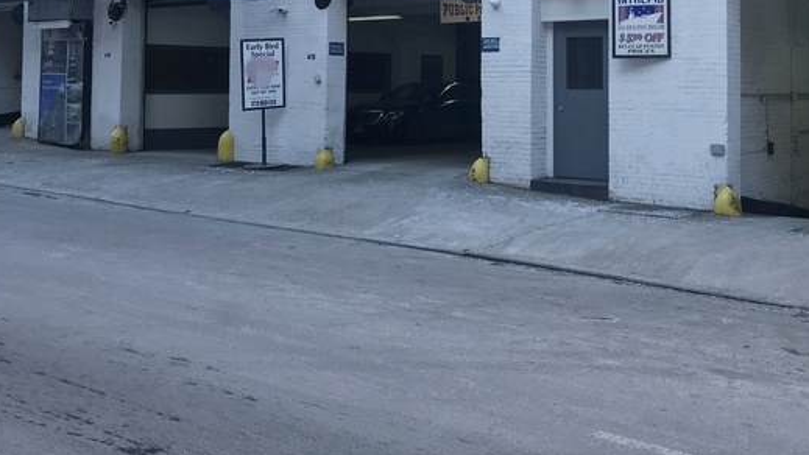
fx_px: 1008
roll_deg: -0.6
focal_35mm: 47
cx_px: 503
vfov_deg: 24.7
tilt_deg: +2.1
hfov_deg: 43.4
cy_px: 44
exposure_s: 1/257
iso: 20
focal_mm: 3.99
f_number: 1.8
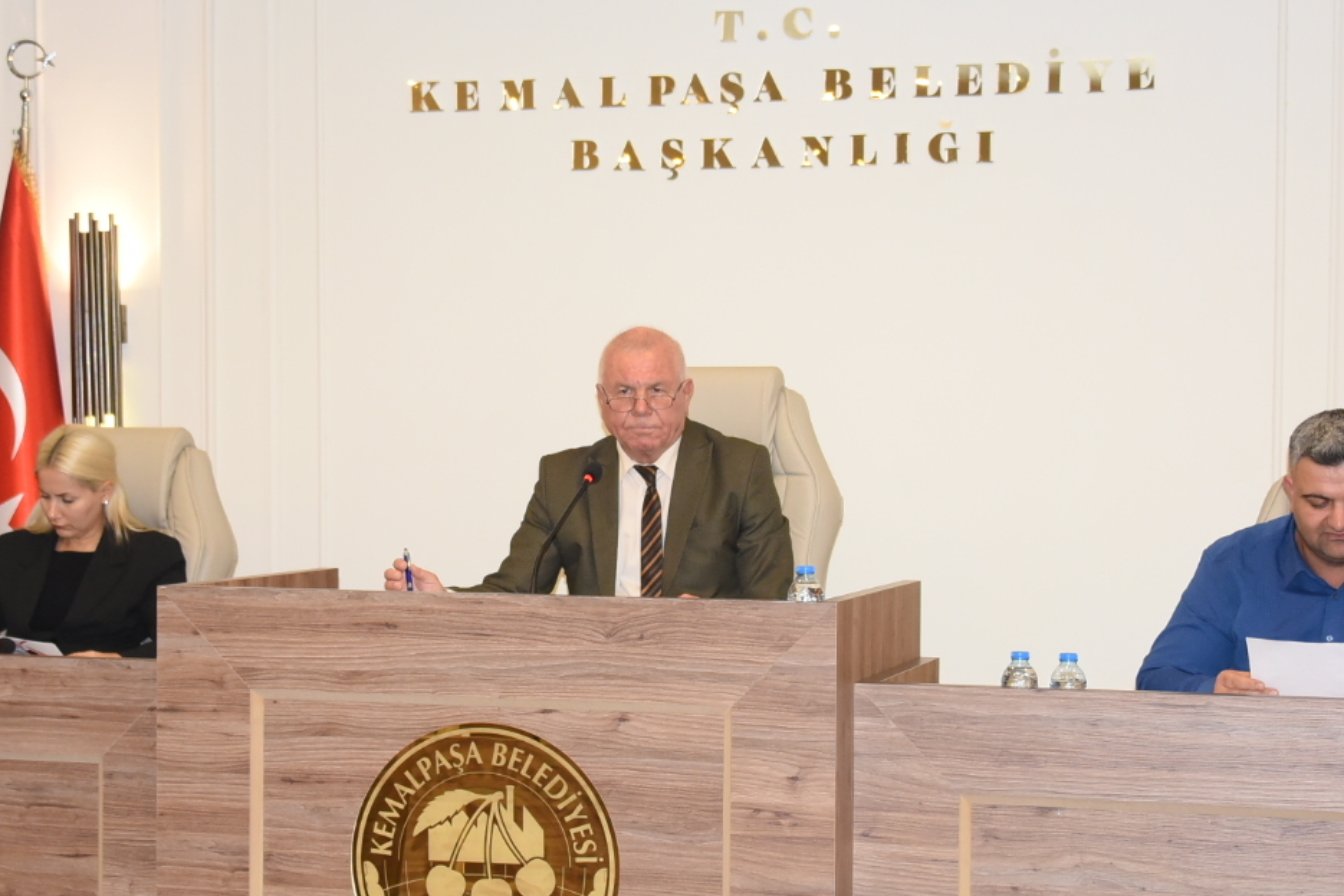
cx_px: 650
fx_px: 2911
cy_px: 535
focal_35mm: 78
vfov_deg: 17.5
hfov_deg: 26.0
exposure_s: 1/200
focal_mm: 45
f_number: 4.2
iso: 2200
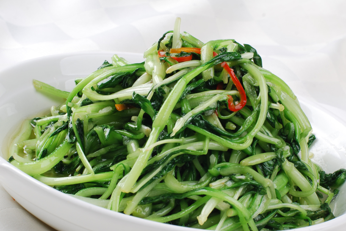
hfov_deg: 21.7
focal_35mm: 94
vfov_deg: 14.6
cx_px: 183
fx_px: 905
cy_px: 131
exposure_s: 1/160
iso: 100
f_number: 13
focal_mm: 50
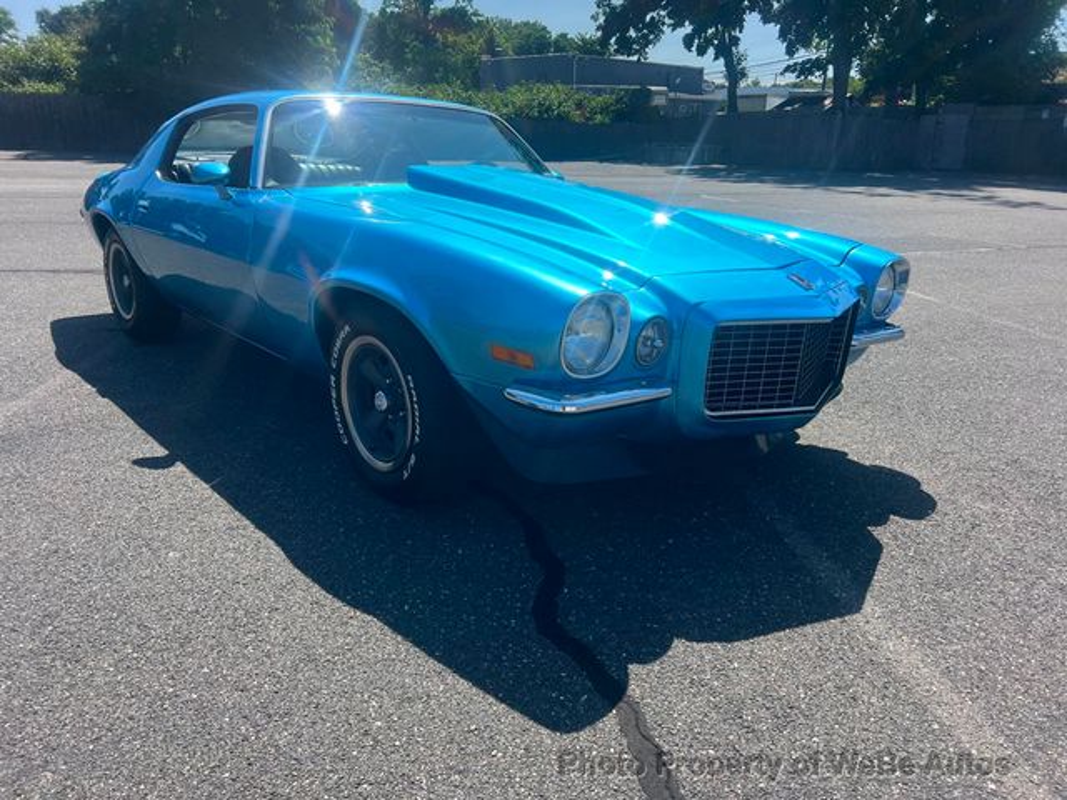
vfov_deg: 53.1
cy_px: 400
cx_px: 534
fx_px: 801
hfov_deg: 67.3
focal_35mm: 26
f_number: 1.5
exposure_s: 1/2915
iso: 50
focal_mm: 5.7
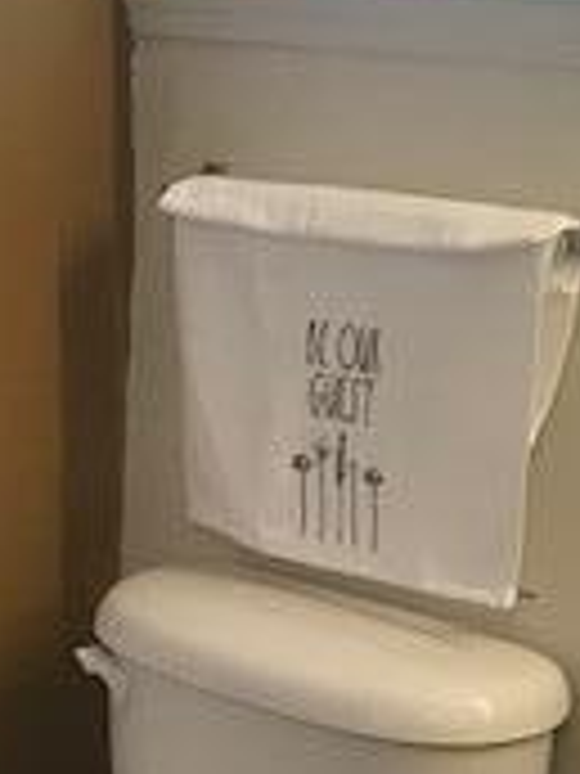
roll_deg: +1.6
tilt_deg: -19.8
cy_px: 724
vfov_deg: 18.5
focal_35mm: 104
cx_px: -342
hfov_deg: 13.3
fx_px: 2323
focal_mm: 3.99
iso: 40
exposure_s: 1/24
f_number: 1.8
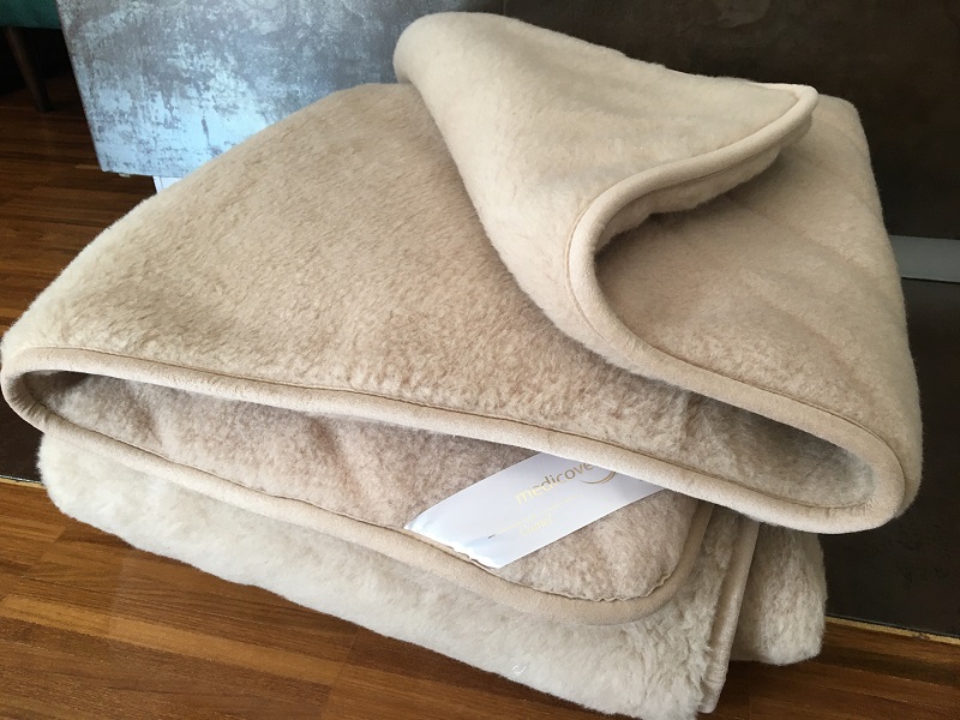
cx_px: 480
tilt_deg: -34.9
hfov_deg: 61.7
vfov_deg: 48.2
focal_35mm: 29
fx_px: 804
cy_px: 360
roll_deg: +2.0
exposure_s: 1/33
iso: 50
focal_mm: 4.15
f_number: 2.2
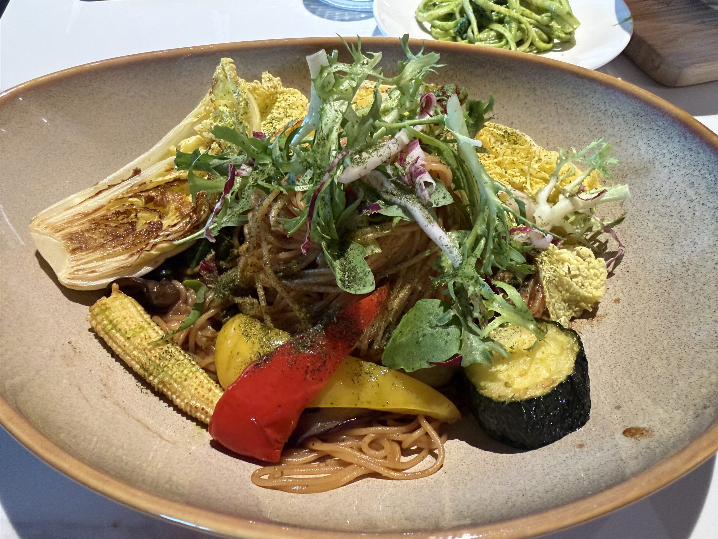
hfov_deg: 71.6
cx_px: 359
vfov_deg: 56.8
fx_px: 498
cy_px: 270
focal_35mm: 24
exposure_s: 1/60
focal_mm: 2.22
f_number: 2.2
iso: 640
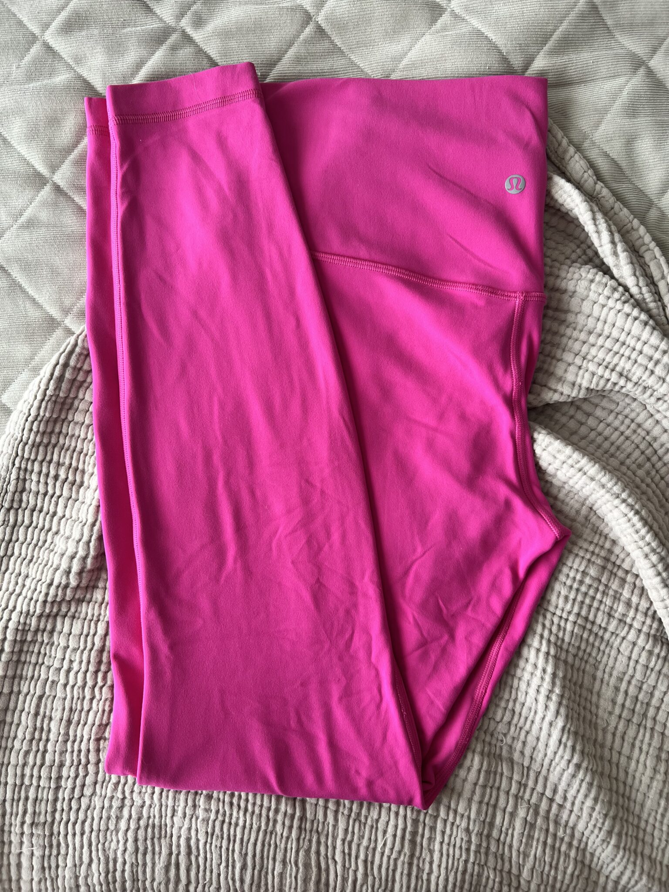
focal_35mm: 26
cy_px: 446
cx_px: 334
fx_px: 670
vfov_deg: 67.3
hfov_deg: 53.1
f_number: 1.5
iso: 125
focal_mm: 5.7
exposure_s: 1/121
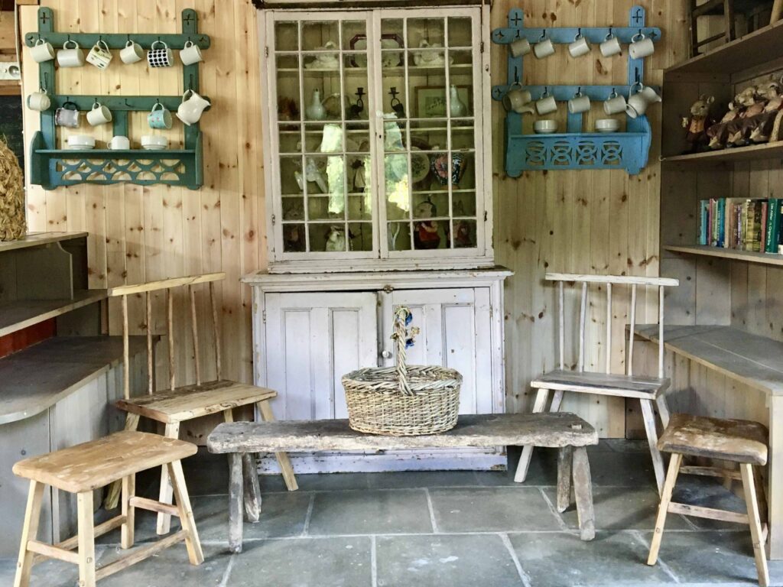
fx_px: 656
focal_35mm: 29
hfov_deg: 61.7
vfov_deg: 48.2
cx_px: 392
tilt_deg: -2.4
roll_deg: +1.0
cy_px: 294
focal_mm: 4.15
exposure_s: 1/33
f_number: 2.2
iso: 200
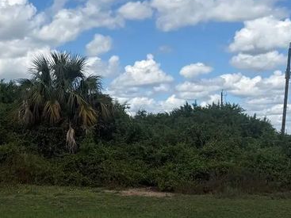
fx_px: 563
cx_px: 63
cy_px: 104
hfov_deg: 28.4
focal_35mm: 67
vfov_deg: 21.9
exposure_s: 1/5714
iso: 80
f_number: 1.78
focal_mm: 6.76
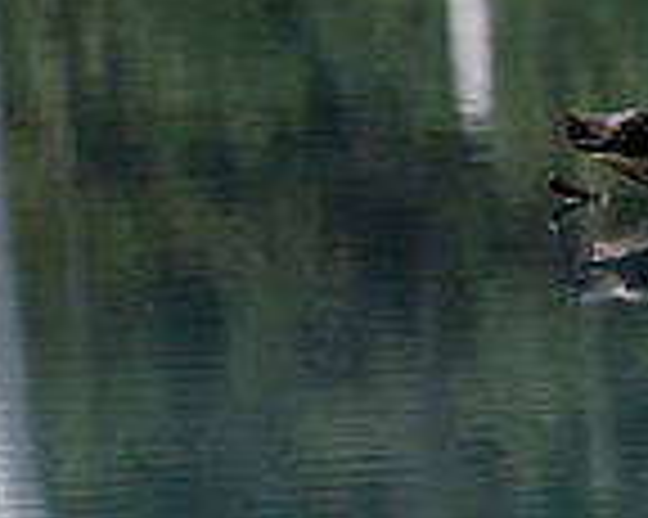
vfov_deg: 0.7
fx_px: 45230
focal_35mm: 2360
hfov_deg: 0.8
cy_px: 205
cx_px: 990
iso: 640
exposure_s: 1/640
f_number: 6.3
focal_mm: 300
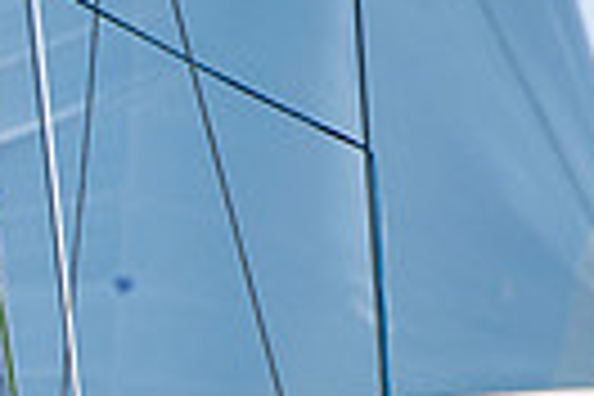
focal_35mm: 2404
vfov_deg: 0.6
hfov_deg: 0.9
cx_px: -482
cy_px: 772
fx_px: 39663
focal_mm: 340
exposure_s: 1/2500
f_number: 5.6
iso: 400
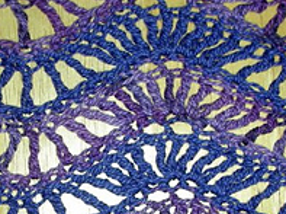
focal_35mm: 89
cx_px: 107
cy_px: 156
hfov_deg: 22.0
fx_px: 734
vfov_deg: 16.5
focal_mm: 5.8
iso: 50
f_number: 3
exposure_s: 1/60.1
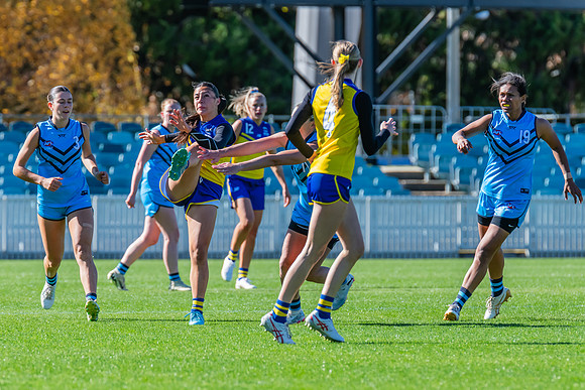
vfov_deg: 2.7
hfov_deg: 4.1
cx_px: 236
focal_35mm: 505
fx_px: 8200
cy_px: 217
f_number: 7.1
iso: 800
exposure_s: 1/1250
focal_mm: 420
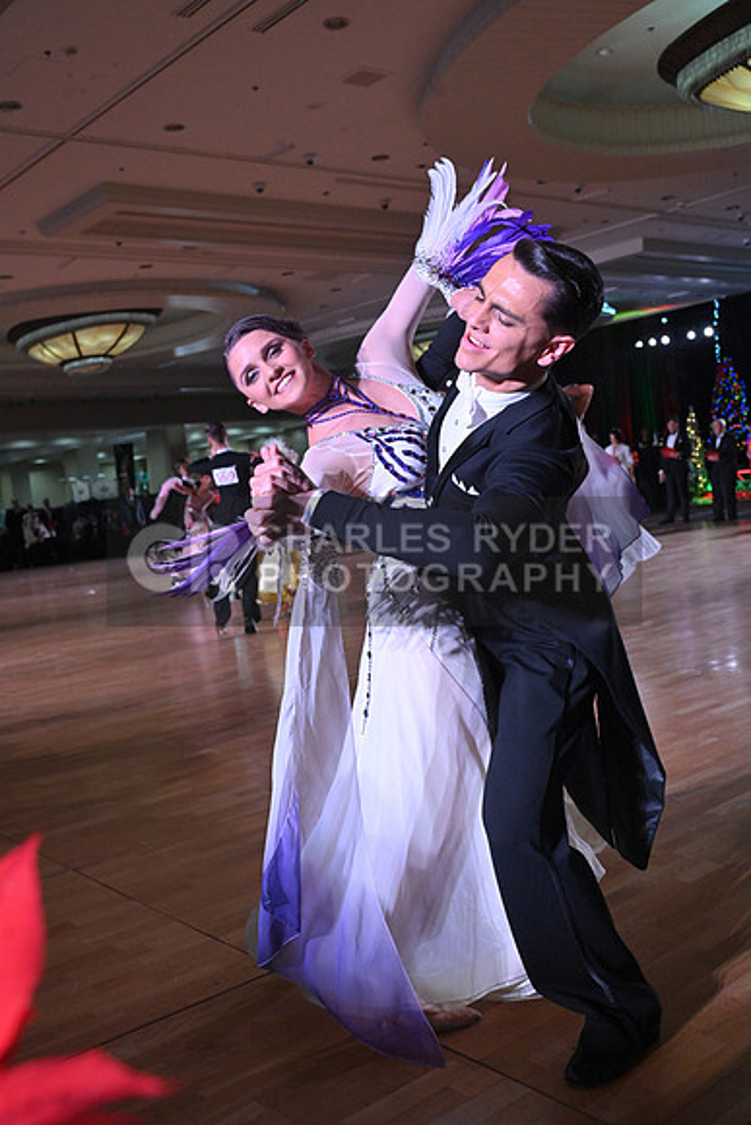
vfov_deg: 54.4
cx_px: 376
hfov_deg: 37.9
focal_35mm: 35
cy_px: 562
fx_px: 1094
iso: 4000
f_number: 5.6
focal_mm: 35
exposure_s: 1/400
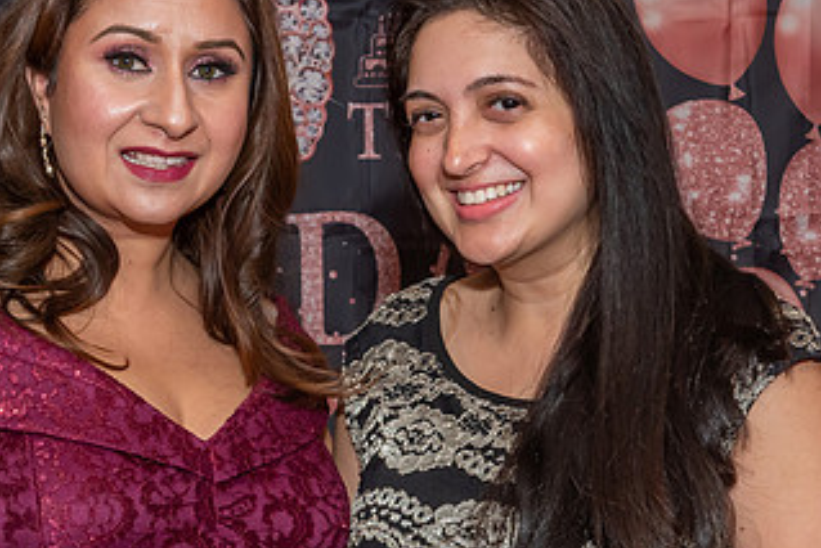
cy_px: 314
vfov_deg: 9.9
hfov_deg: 14.8
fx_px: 3148
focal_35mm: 138
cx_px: 328
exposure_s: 1/250
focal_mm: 40
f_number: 9
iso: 500
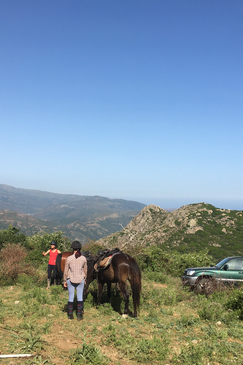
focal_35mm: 42
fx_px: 425
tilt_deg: +2.2
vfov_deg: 46.4
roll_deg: -2.0
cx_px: 106
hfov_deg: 31.8
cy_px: 188
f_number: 2.2
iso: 25
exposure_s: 1/1748
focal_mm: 4.15
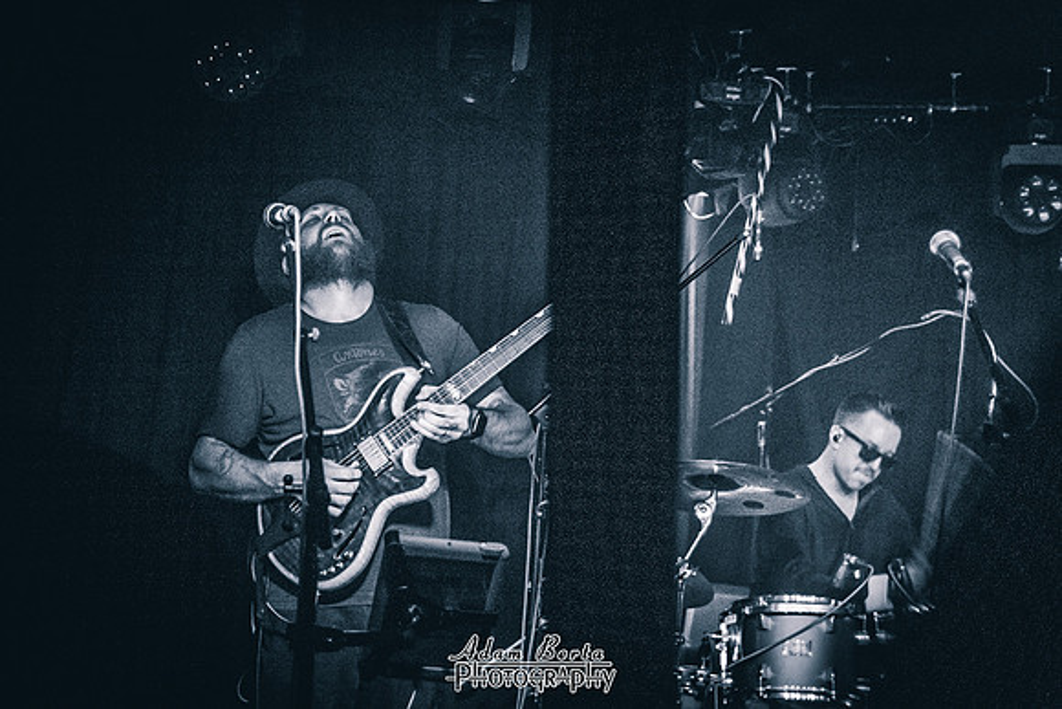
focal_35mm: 65
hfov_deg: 30.8
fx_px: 1906
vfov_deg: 21.1
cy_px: 333
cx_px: 316
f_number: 2.8
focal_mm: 46
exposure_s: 1/100
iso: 6400
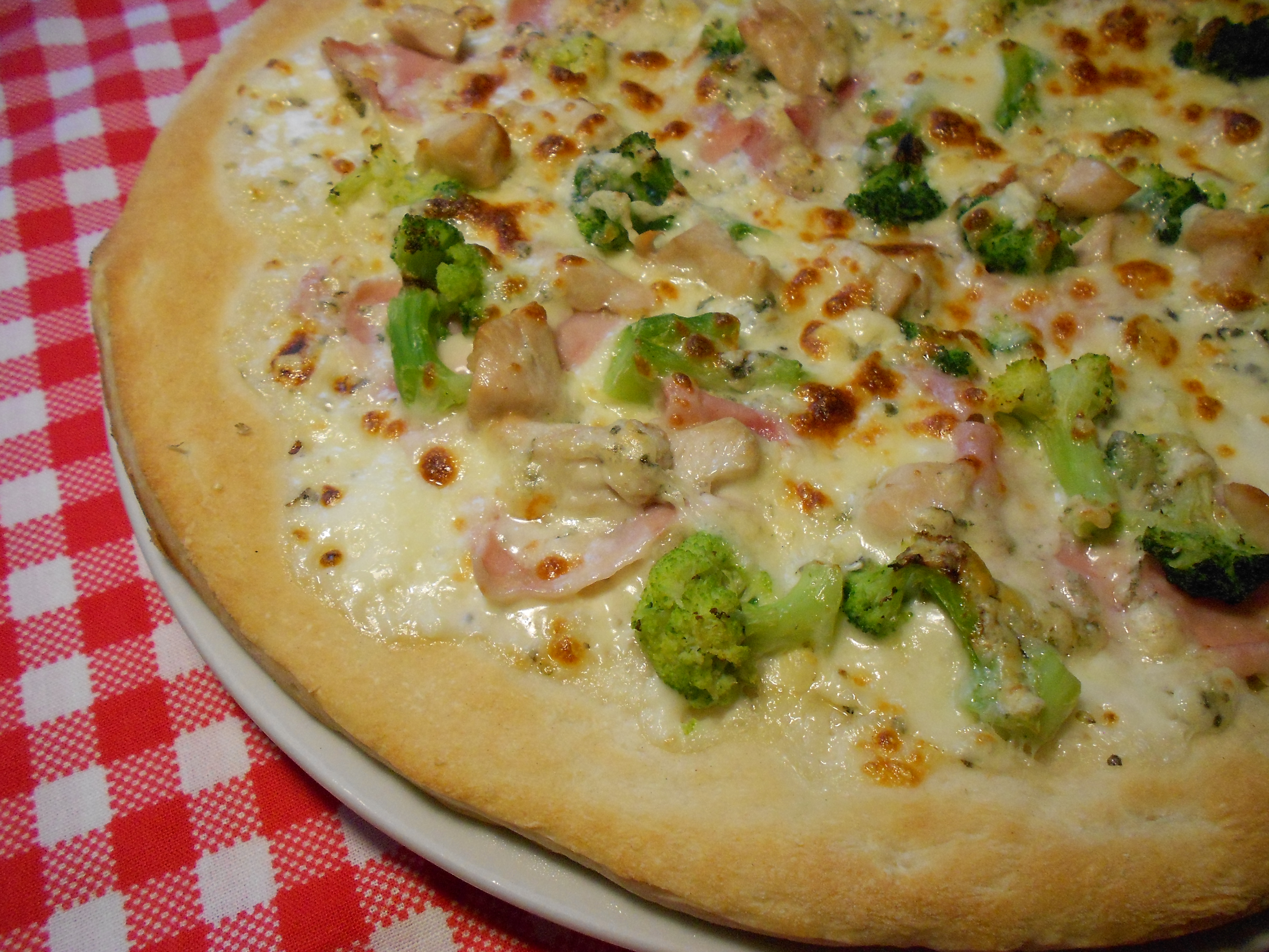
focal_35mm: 26
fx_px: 953
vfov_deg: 53.1
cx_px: 634
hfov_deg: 67.3
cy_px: 476
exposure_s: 1/125
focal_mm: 4.6
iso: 400
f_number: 3.2
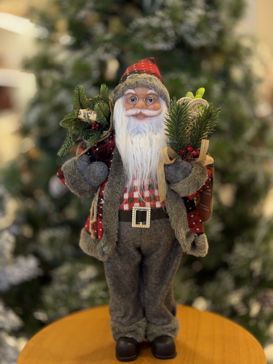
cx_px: 136
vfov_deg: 39.7
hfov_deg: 30.3
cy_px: 182
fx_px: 505
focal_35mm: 48
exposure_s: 1/60
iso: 100
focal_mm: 6.76
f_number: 1.78
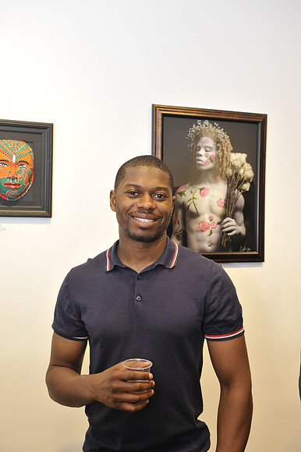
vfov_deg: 46.4
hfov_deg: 31.9
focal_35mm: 42
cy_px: 226
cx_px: 150
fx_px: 527
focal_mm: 42
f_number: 5.6
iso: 1600
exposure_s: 1/200
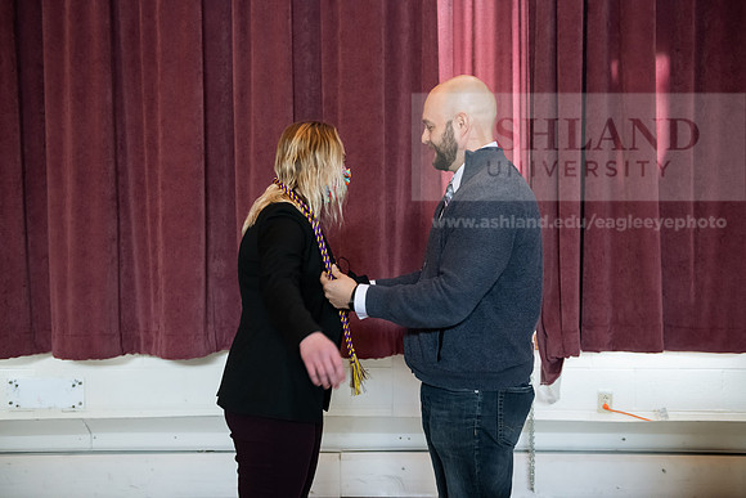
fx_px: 912
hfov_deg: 44.5
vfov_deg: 30.5
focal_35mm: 44
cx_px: 373
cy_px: 249
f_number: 3.5
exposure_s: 1/200
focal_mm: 44
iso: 2500
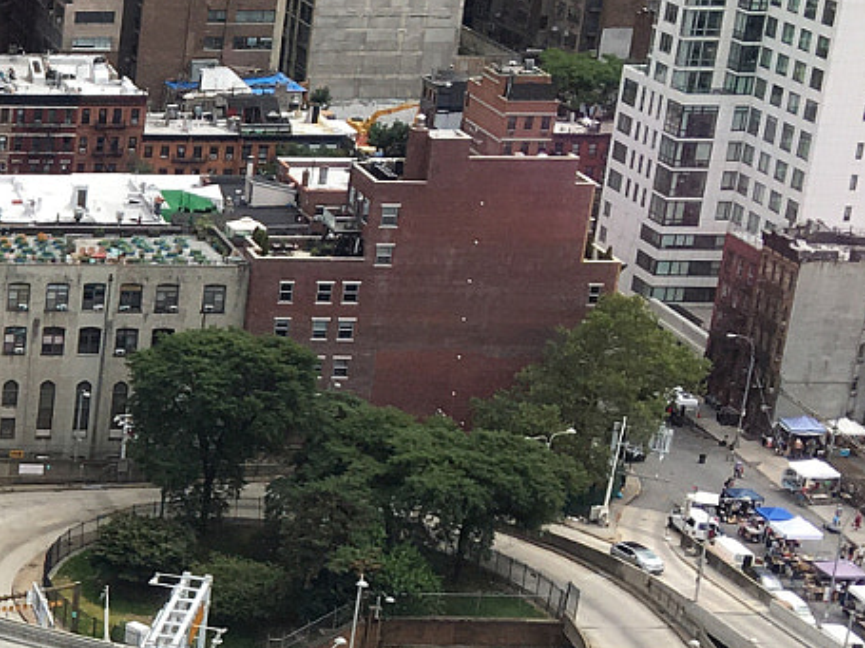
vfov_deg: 14.4
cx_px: -567
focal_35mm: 102
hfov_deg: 16.8
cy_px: 551
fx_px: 2548
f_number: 2.2
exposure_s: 1/561
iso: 25
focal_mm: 4.15
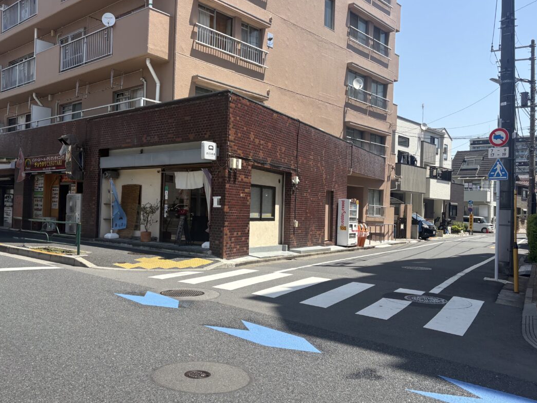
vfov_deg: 44.2
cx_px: 222
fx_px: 496
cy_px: 200
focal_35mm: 32
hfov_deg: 56.5
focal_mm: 5.96
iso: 50
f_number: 1.6
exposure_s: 1/2364
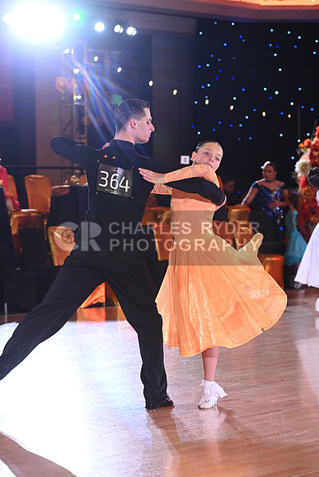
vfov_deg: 17.1
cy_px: 238
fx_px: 1594
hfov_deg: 11.4
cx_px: 160
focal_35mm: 120
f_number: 6.3
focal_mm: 120
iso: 5000
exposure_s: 1/400
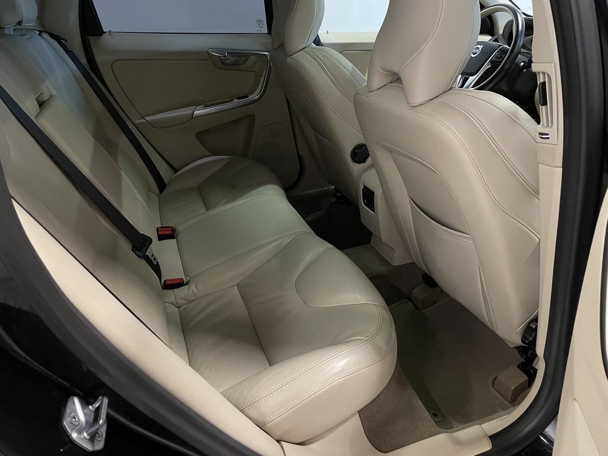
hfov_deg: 67.3
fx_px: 457
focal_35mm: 26
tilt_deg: -26.7
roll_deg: +4.2
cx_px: 304
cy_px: 228
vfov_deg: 53.1
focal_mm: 4.2
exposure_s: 1/50
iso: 320
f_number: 1.6
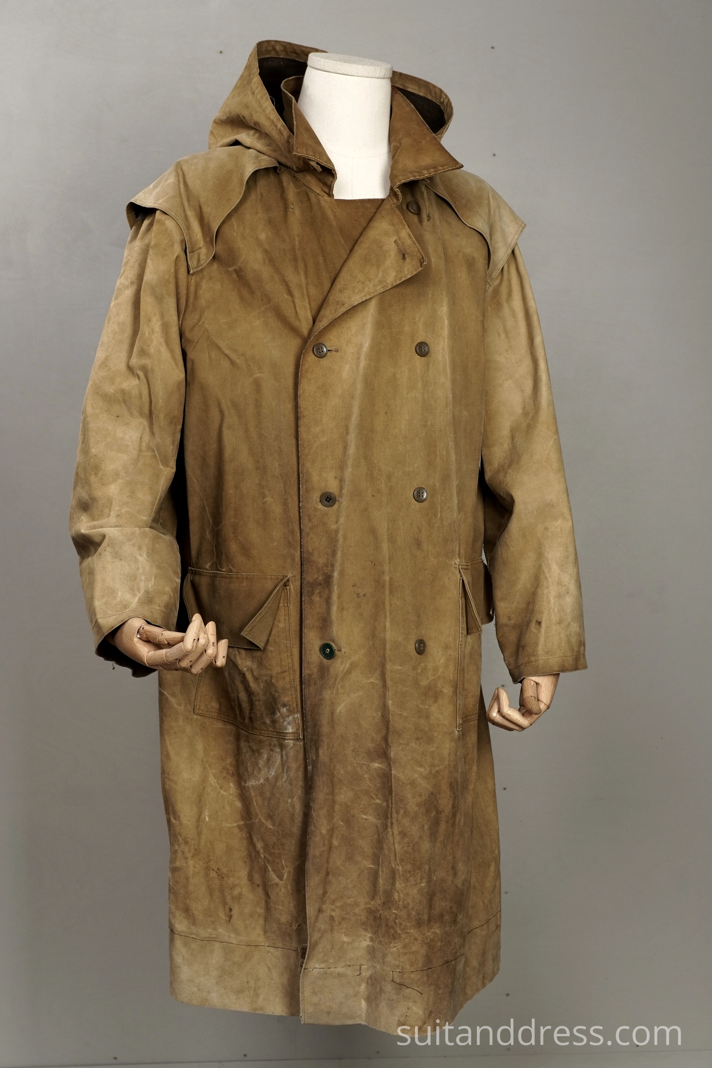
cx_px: 350
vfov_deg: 40.3
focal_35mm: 49
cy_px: 539
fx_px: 1453
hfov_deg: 27.5
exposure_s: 1/40
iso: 400
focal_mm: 32
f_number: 6.3
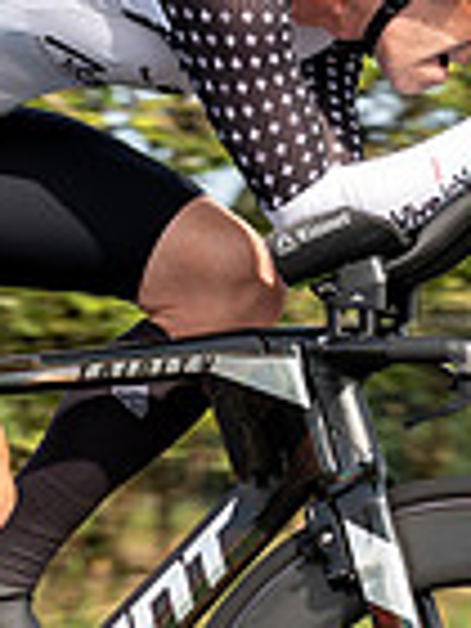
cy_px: 247
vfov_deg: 5.1
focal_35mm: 391
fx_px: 7093
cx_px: 162
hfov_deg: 3.8
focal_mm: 68
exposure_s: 1/640
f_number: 4
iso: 125
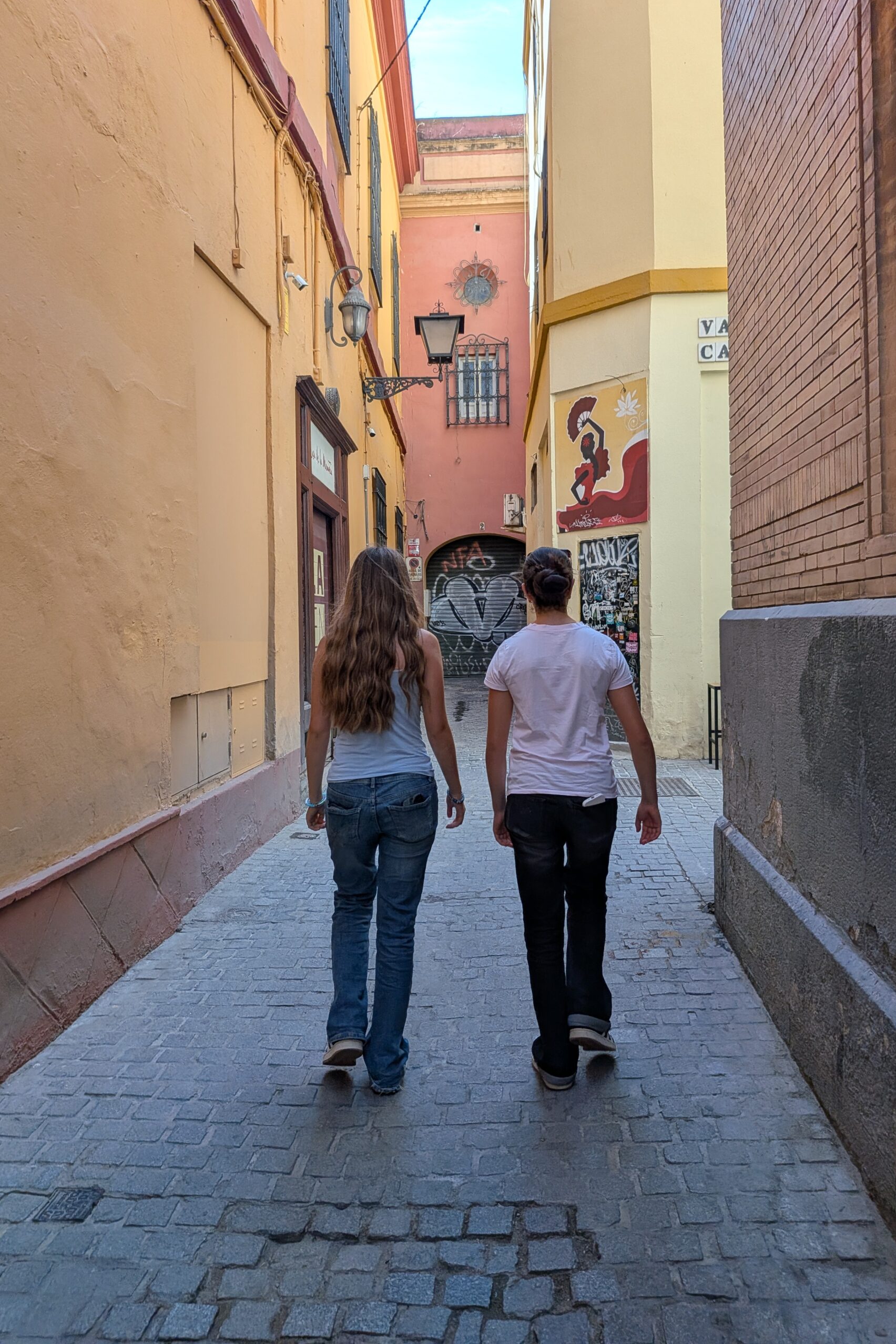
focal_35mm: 25
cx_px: 471
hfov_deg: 51.3
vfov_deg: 71.5
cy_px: 671
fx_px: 933
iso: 27
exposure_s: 1/280
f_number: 1.7
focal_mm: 4.53
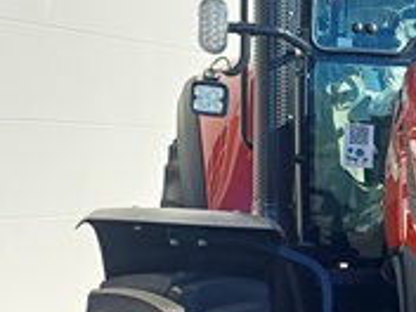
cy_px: 284
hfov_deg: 20.1
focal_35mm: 91
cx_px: 511
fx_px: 1094
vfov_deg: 16.0
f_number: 1.8
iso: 50
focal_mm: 4.65
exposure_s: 1/669
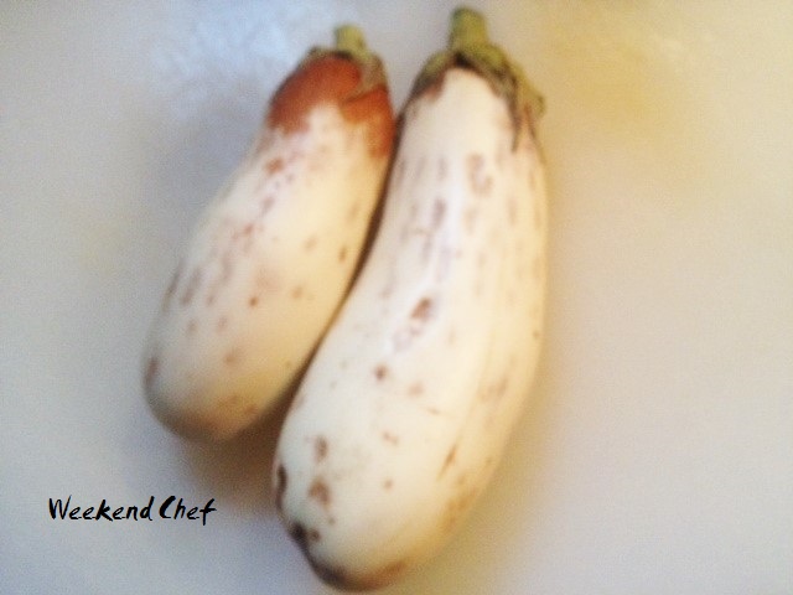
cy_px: 298
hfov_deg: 52.6
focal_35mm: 35
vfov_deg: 40.7
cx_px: 396
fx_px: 802
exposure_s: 1/20
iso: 250
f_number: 2.4
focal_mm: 4.28
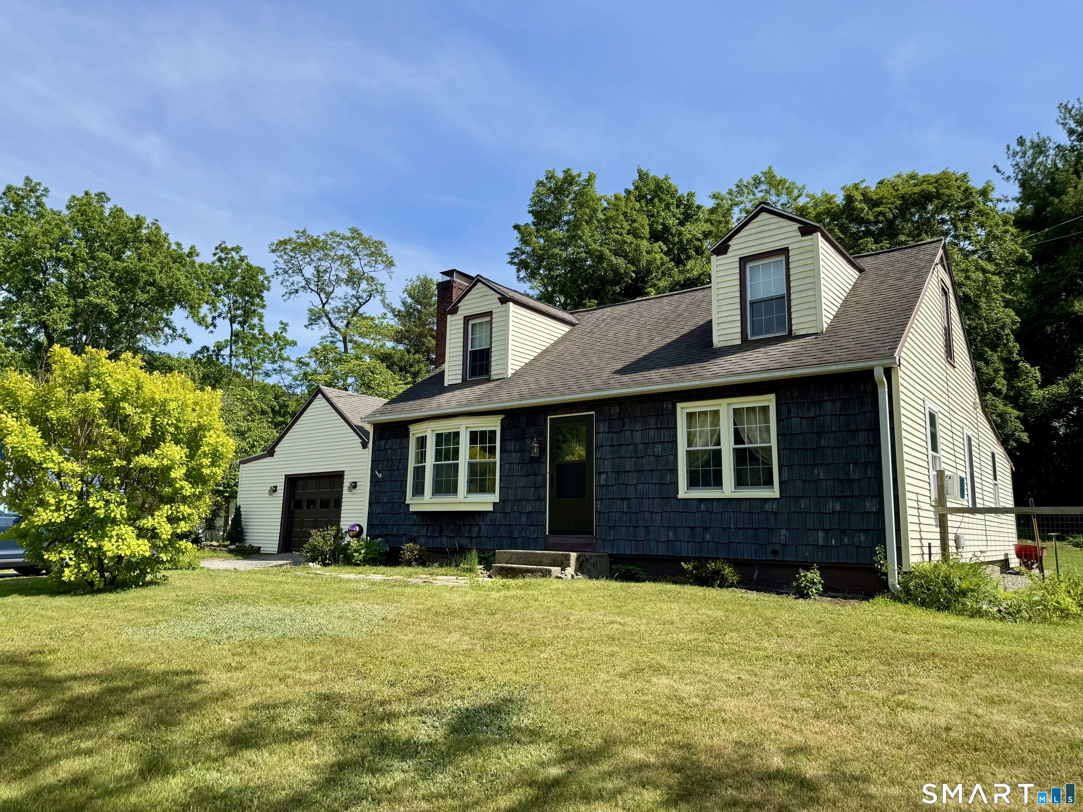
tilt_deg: +9.6
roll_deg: -0.5
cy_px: 406
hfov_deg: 71.6
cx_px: 542
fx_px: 751
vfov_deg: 56.8
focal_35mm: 24
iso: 80
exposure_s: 1/4049
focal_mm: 6.76
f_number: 1.78
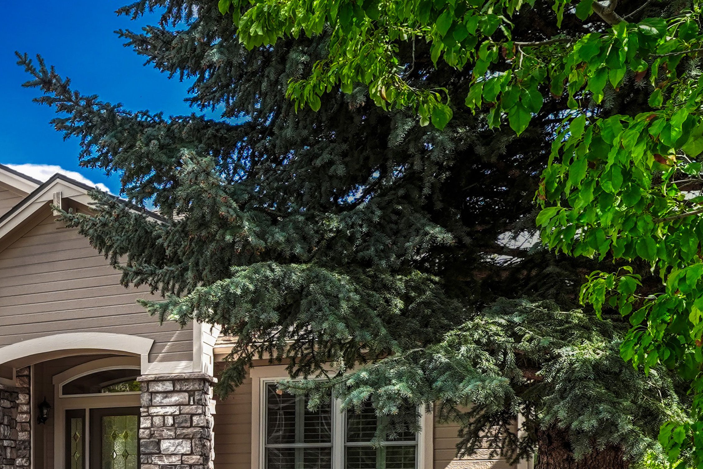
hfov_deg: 35.5
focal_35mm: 41
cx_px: -165
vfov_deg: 31.8
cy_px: 352
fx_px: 807
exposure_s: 1/3200
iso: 400
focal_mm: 15.5
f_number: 8
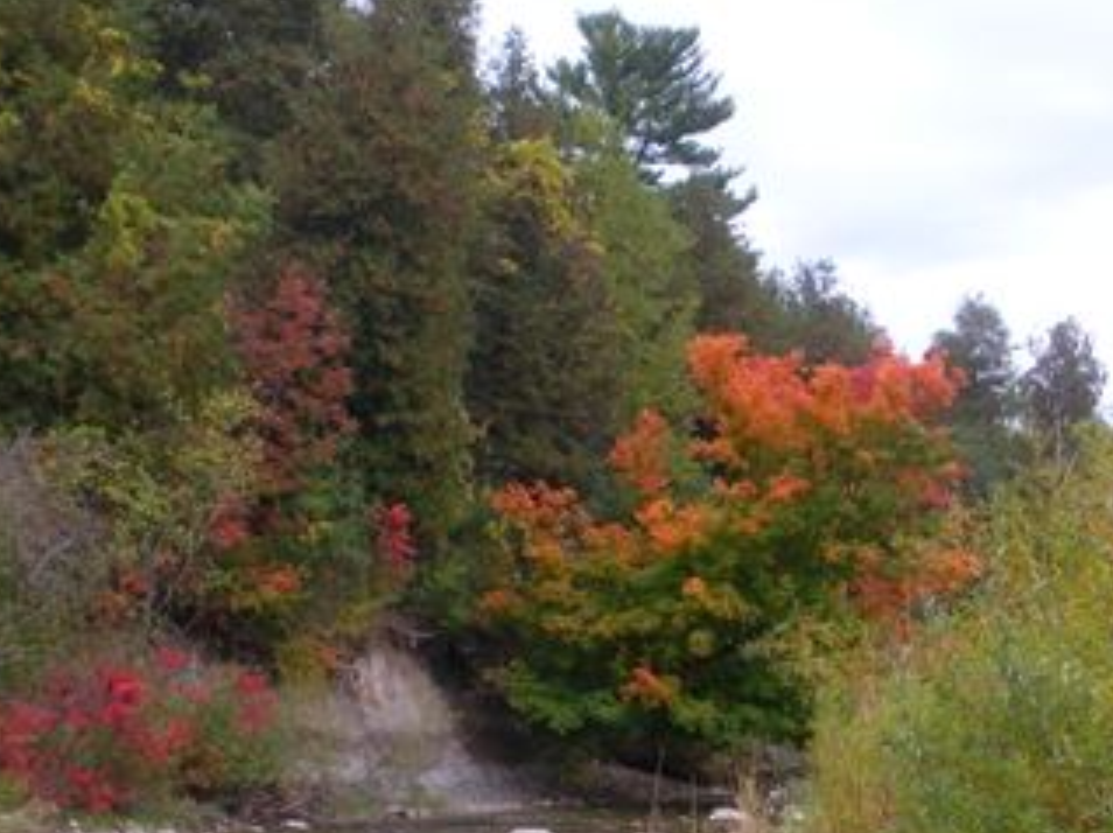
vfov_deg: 21.5
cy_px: 539
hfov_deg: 28.6
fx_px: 2185
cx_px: 602
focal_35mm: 68
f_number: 3.5
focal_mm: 6.3
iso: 64
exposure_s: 1/115
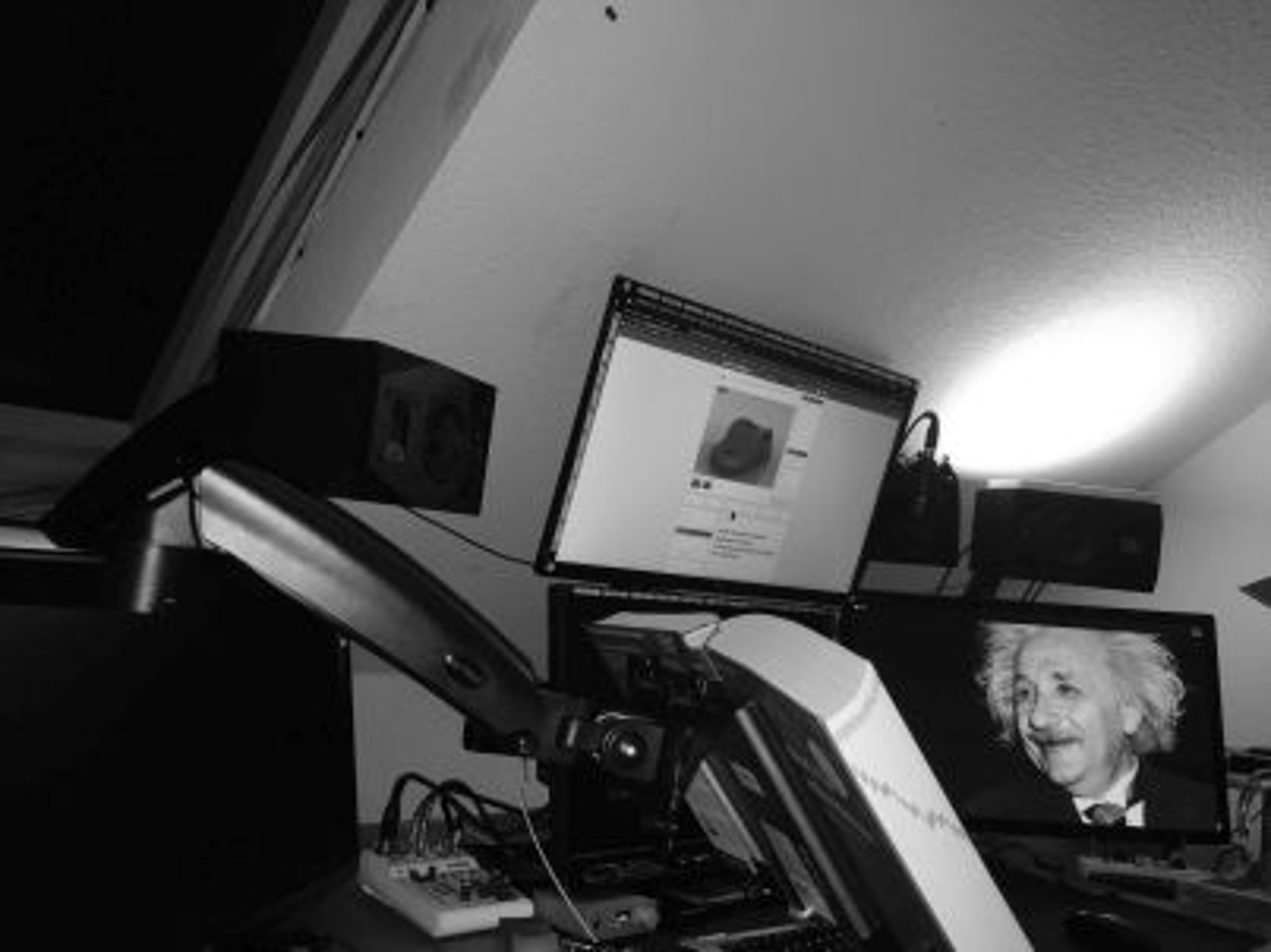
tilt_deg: +7.1
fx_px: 1064
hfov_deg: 61.7
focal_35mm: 29
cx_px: 636
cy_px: 476
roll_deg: -5.0
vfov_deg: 48.2
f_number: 2.2
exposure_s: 1/33
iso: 80
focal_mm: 4.15
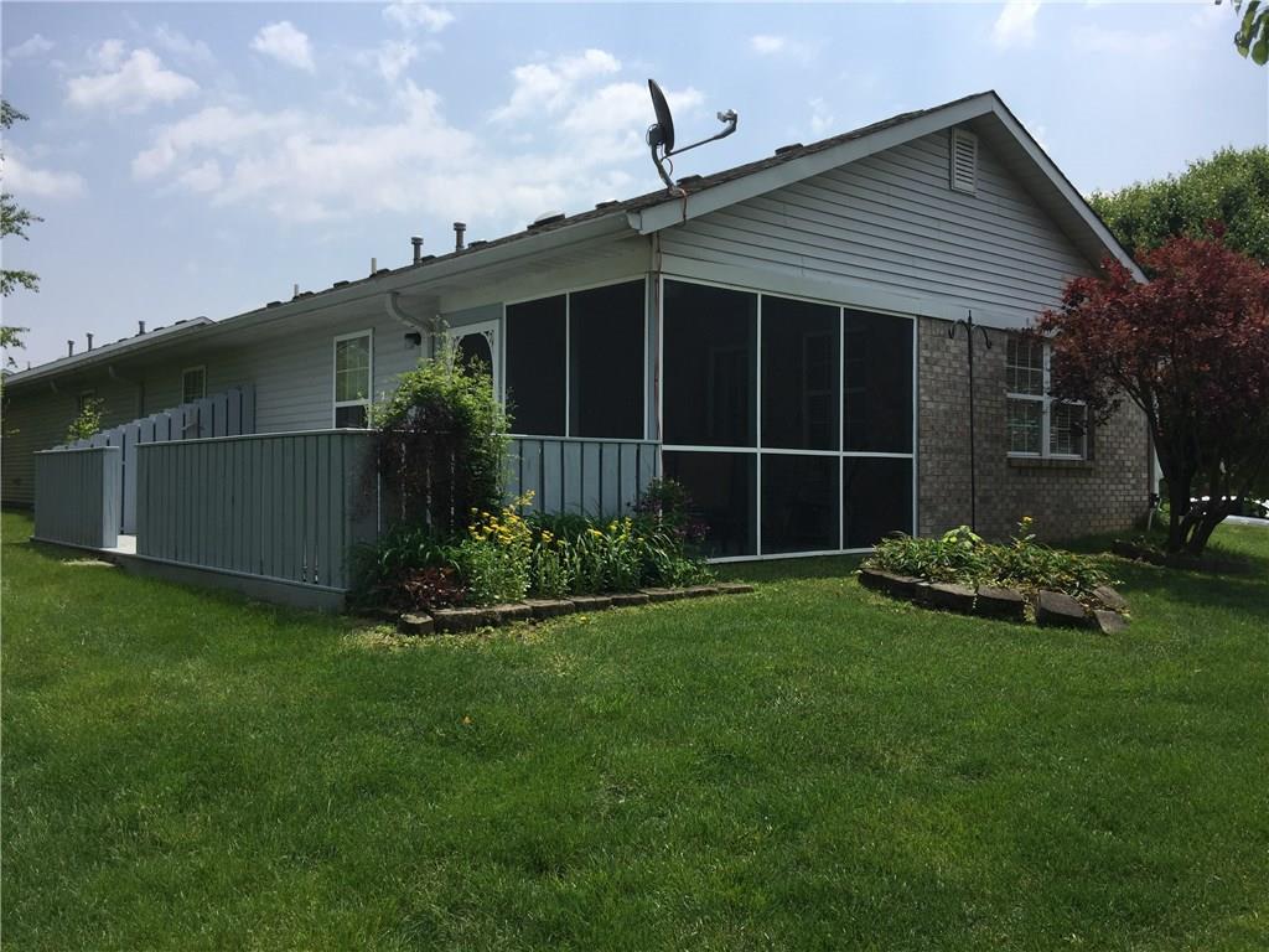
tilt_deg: +0.1
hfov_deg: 61.7
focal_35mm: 29
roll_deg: -0.7
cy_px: 476
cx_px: 634
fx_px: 1063
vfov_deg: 48.2
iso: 32
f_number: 2.2
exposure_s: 1/2639
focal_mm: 4.15
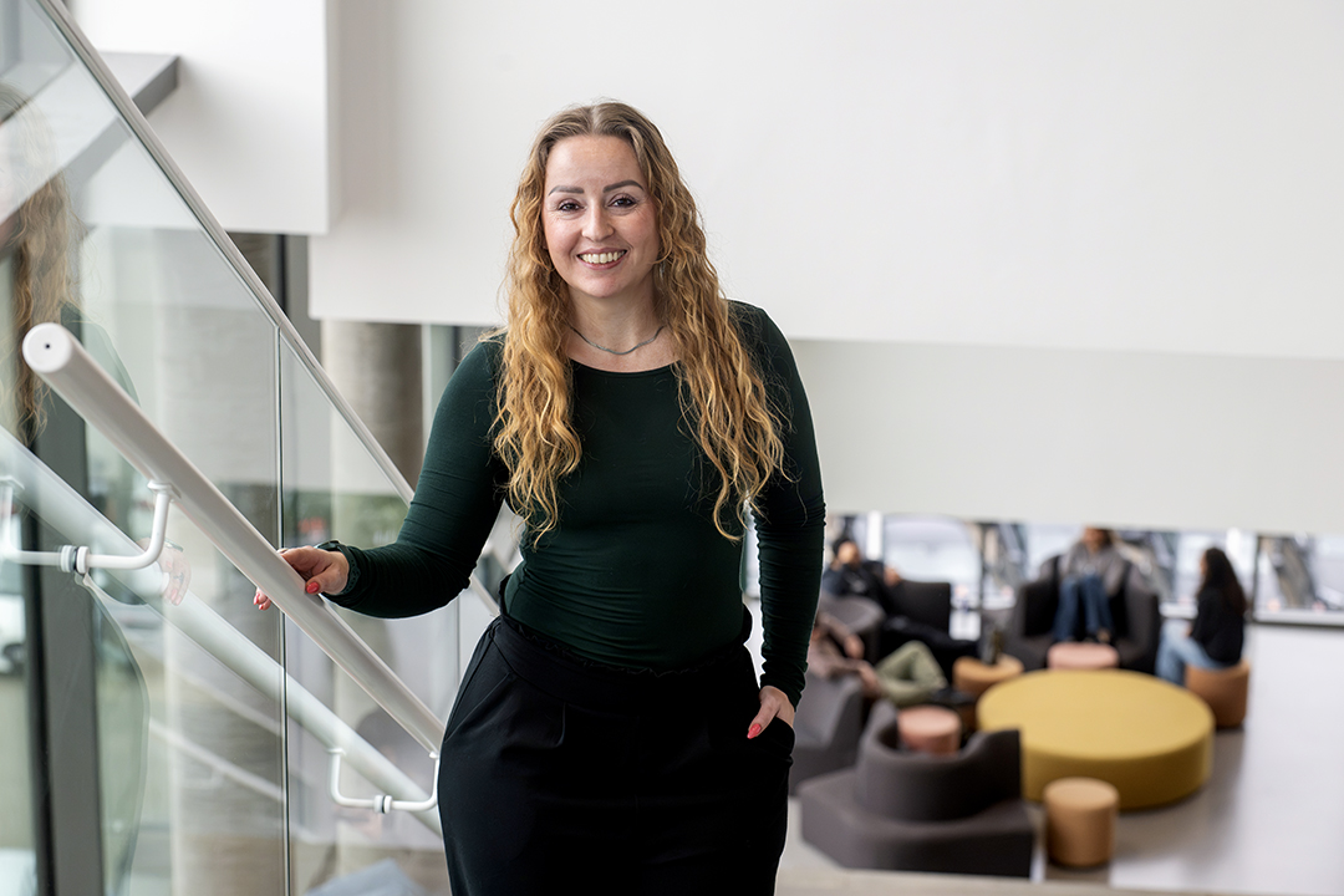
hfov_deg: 20.8
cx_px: 672
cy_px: 448
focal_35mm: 98
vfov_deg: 14.0
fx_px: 3658
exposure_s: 1/250
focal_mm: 98
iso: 2000
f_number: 5
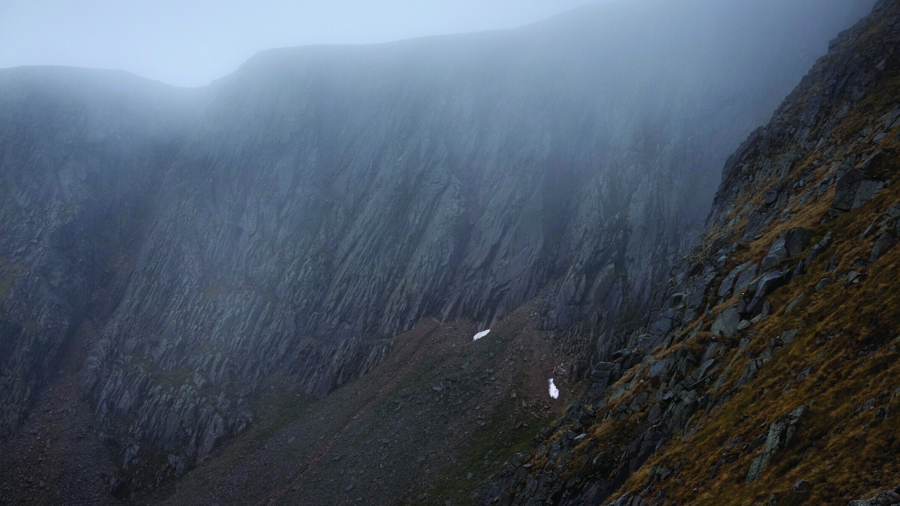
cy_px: 261
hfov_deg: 30.6
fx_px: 1647
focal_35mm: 69
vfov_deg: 17.5
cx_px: 452
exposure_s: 1/640
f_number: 4
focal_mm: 23.86
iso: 400
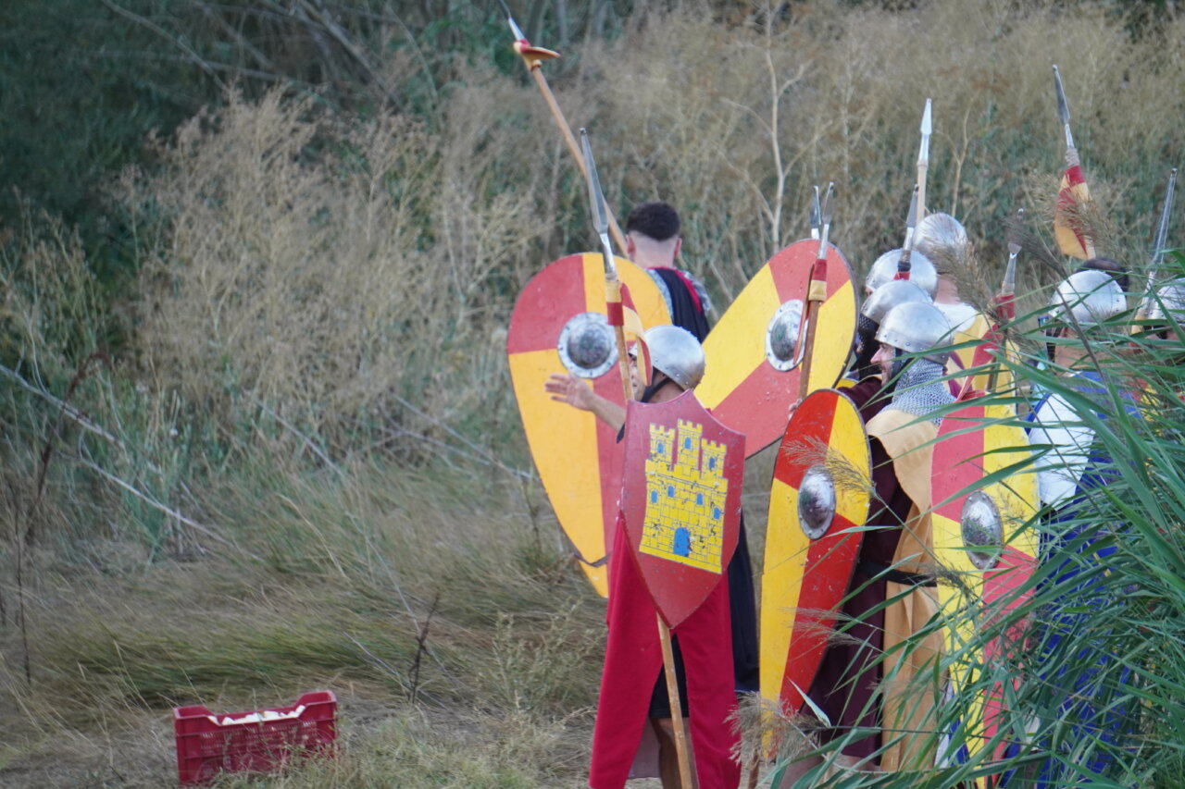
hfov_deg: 8.0
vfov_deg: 5.4
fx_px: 8441
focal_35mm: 256
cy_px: 394
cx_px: 592
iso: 1000
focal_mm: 171
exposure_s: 1/320
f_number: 6.3
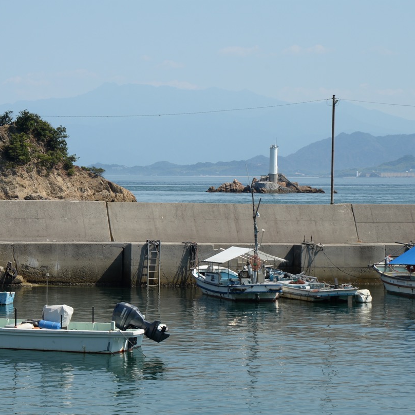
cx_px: 80
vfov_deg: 12.2
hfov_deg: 12.2
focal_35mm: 143
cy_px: 270
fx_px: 1940
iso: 250
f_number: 11
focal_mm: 85
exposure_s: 1/640
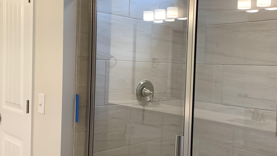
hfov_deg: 48.1
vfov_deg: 28.3
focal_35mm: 42
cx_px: 162
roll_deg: -2.4
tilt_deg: -2.2
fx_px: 309
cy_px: 82
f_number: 2.4
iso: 50
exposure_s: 1/50
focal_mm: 3.3
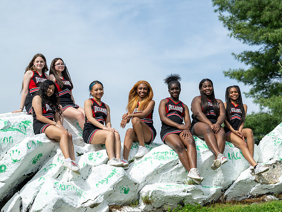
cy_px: 102
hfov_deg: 23.4
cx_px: 167
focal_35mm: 83
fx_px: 680
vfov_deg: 17.8
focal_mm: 70
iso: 64
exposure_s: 1/320
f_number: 5
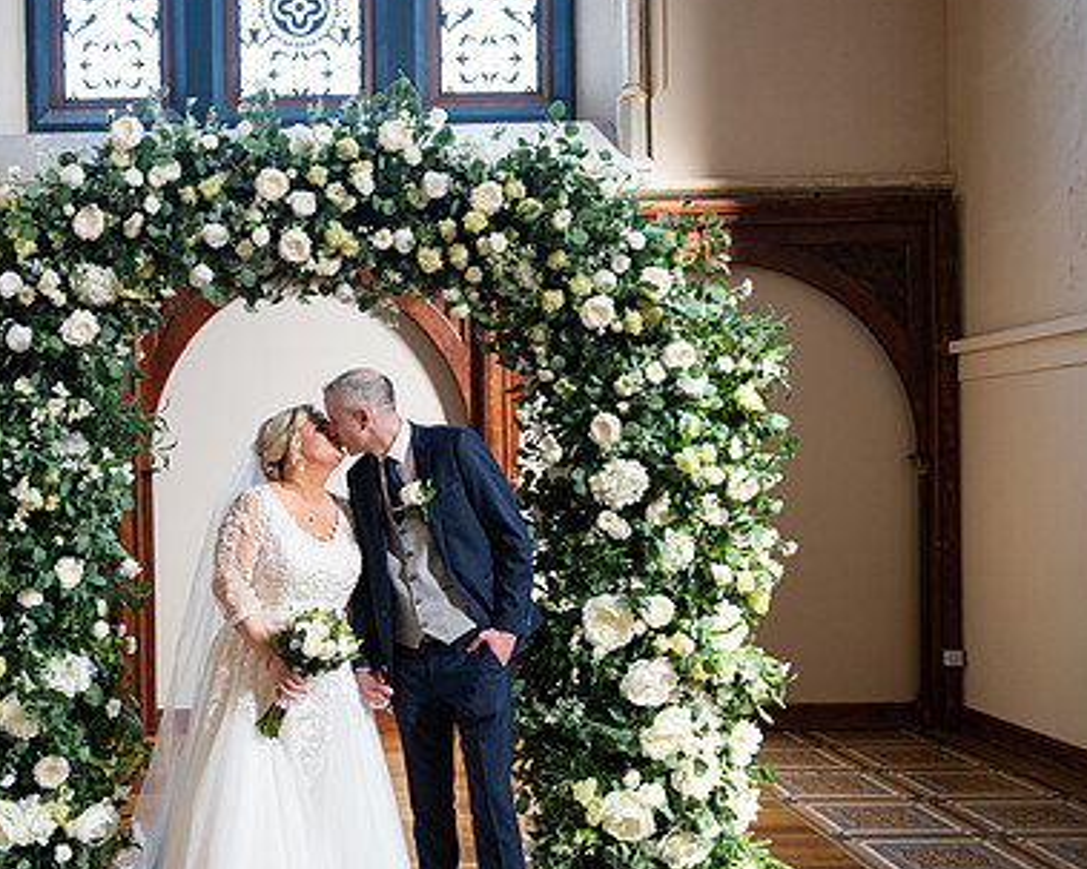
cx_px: 304
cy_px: 512
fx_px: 1479
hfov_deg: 39.5
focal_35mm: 46
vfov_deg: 32.7
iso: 800
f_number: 3.5
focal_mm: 32
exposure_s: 1/160
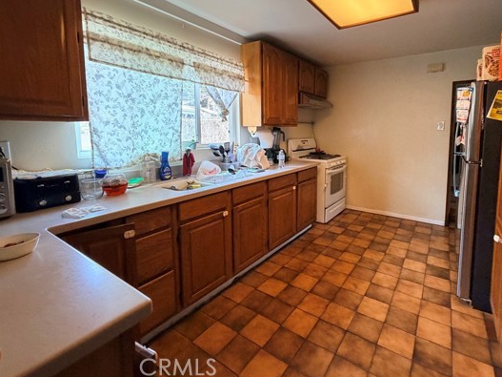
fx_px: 246
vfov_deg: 73.9
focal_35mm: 17
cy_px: 152
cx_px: 299
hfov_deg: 90.0
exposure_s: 1/60
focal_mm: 2.22
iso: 250
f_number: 2.2
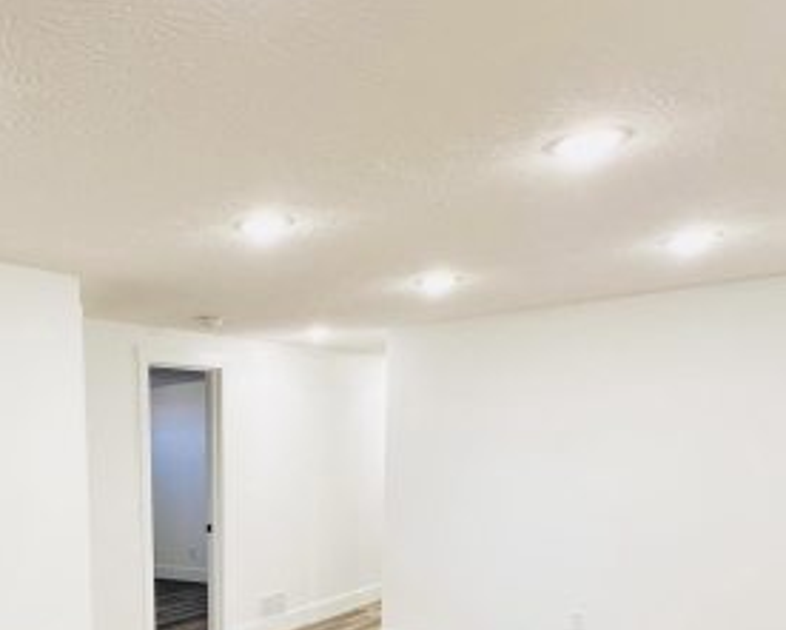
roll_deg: -0.1
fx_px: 768
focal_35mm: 33
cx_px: 124
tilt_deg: -9.8
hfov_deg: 49.9
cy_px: 596
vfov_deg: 40.3
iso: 160
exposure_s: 1/120
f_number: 2.2
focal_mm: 2.22
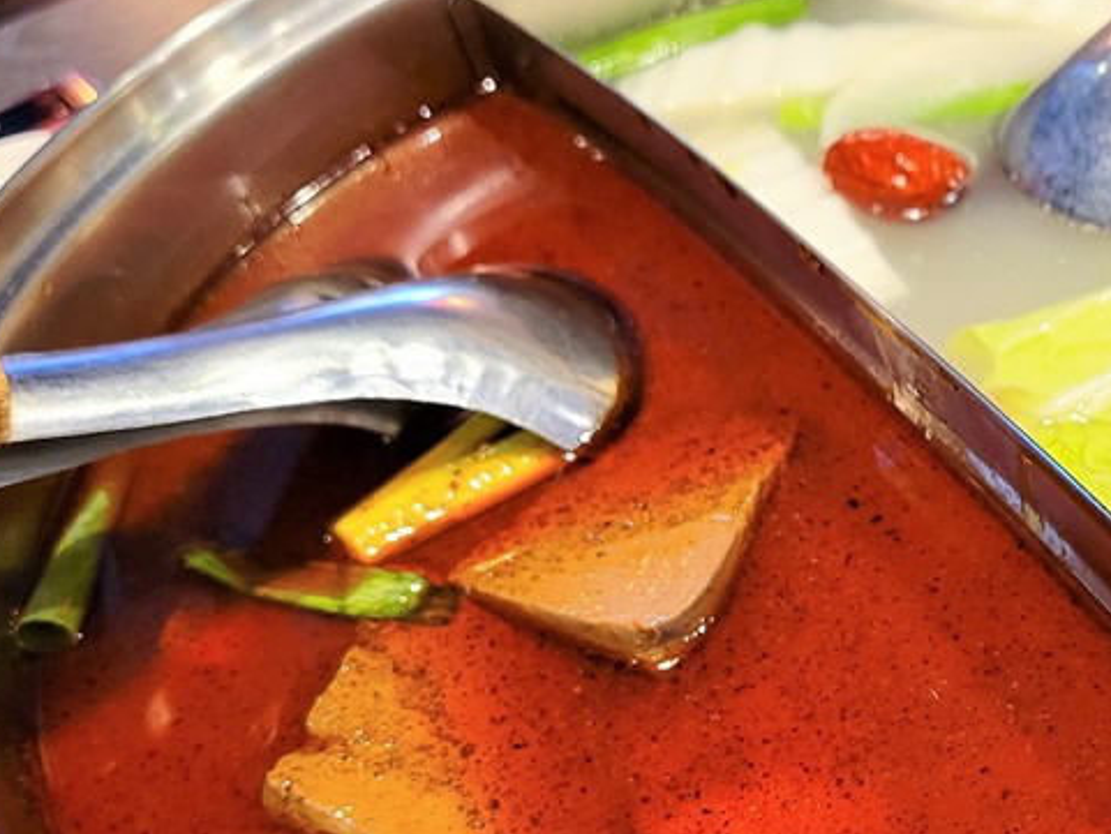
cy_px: 520
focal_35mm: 54
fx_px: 1734
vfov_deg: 27.0
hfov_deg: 33.8
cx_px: 975
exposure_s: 1/40
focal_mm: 5.4
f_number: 1.8
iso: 640
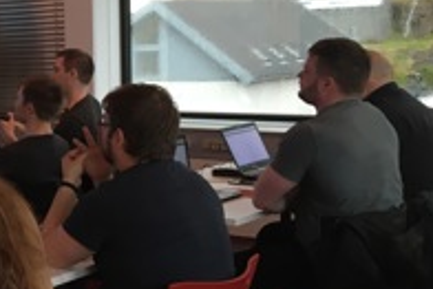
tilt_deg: -4.0
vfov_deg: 17.7
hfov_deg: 23.7
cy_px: 100
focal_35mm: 77
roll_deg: +2.0
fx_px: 927
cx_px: -102
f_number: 2.2
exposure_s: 1/33
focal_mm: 4.15
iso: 80
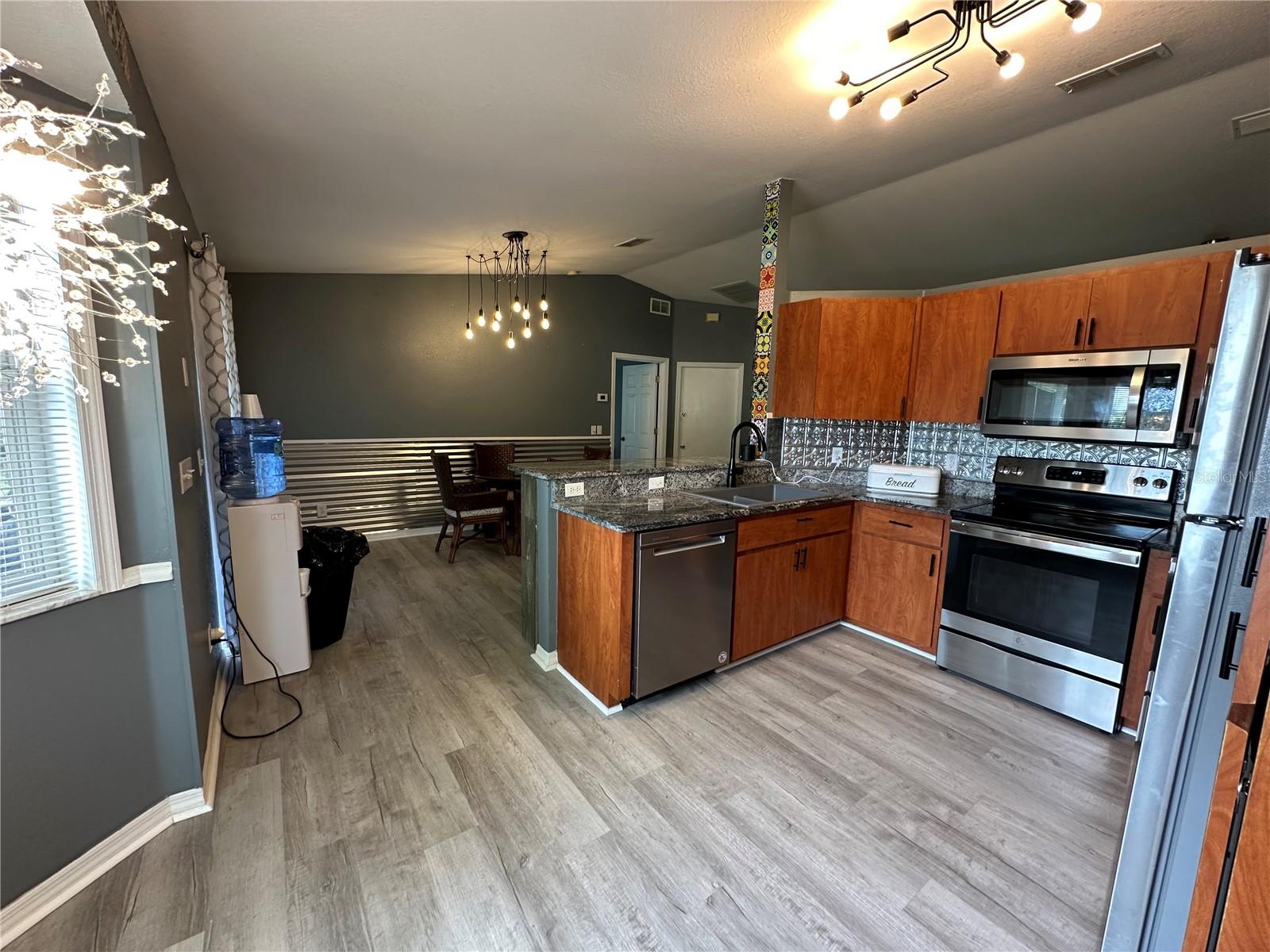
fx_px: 514
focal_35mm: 14
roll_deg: -1.6
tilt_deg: -7.3
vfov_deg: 85.7
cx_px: 635
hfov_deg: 102.1
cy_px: 476
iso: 160
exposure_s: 1/60
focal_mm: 2.22
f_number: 2.2
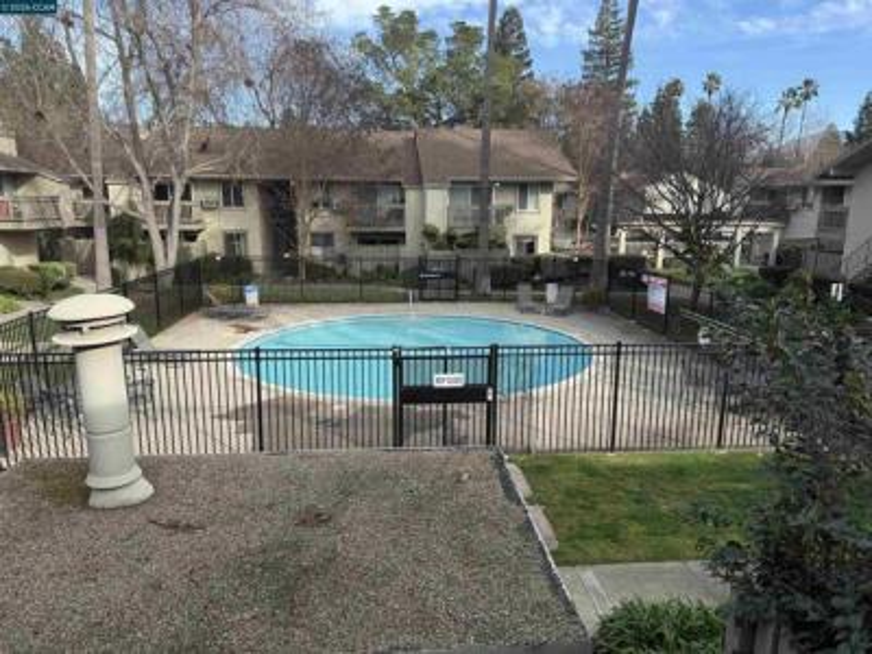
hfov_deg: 71.6
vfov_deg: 56.8
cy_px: 327
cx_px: 436
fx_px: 605
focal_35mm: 24
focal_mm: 6.76
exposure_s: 1/1410
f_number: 1.78
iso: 80
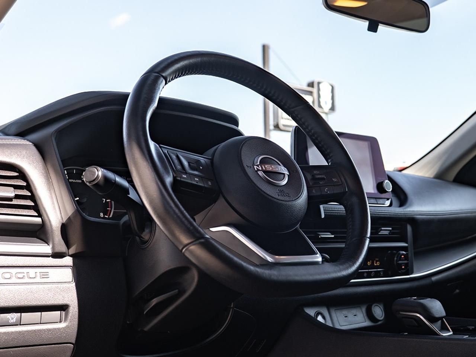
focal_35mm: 46
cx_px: 279
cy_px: 181
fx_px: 628
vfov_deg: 31.7
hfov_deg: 41.4
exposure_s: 1/60
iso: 100
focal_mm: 24
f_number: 4
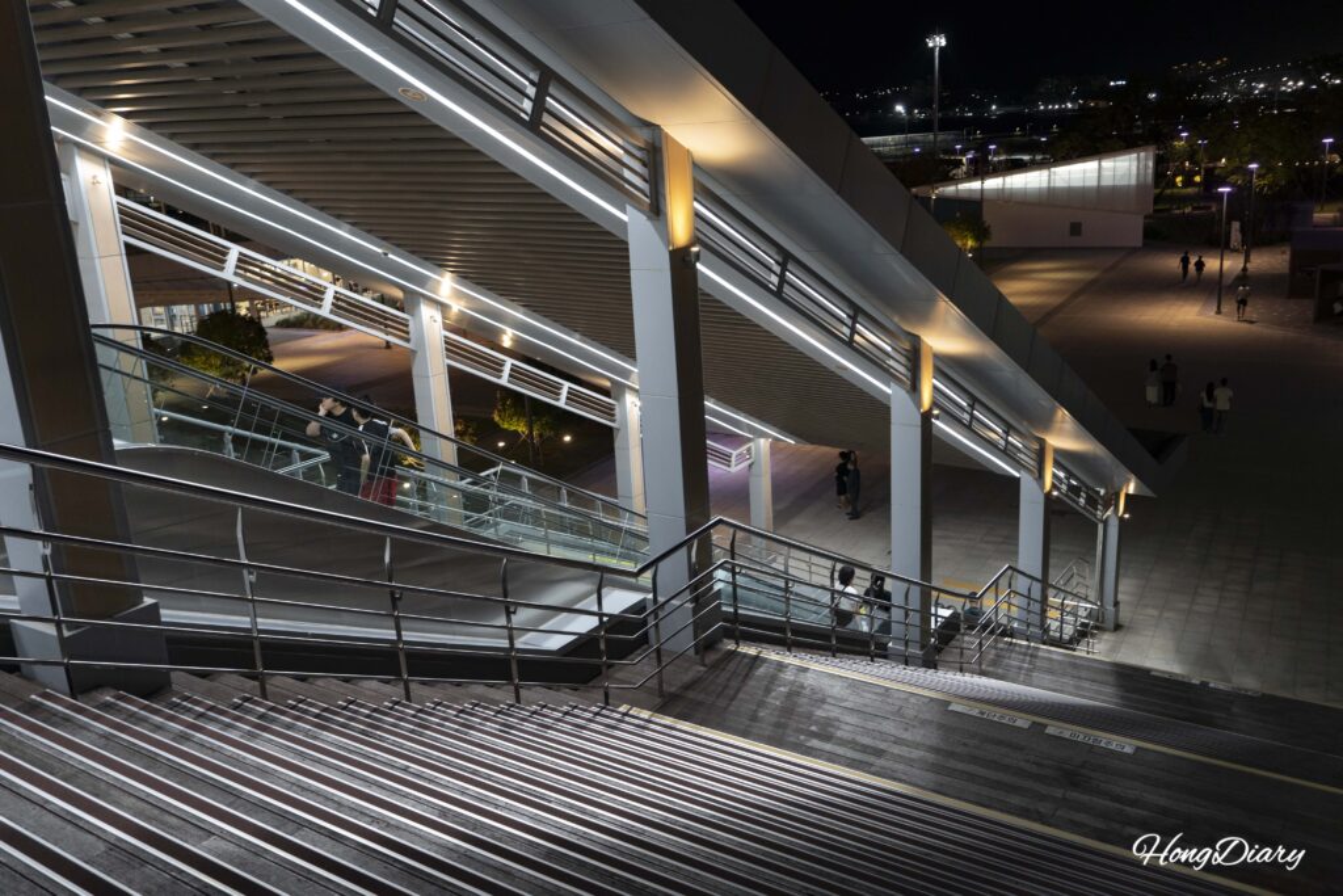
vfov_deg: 42.3
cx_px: 672
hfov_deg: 60.3
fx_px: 1157
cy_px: 448
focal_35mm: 31
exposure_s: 1/60
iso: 2500
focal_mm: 31
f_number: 4.5
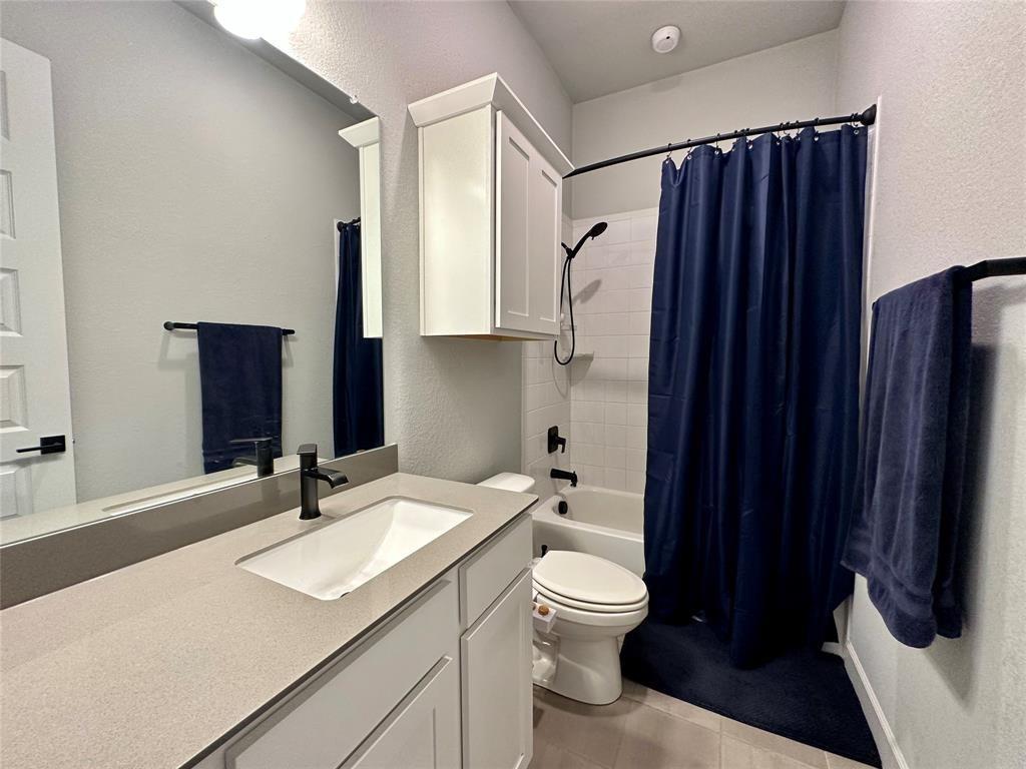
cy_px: 384
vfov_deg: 85.7
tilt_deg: -4.2
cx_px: 513
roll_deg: +0.4
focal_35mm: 14
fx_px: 415
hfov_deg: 102.1
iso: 160
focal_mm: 2.22
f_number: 2.2
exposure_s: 1/60
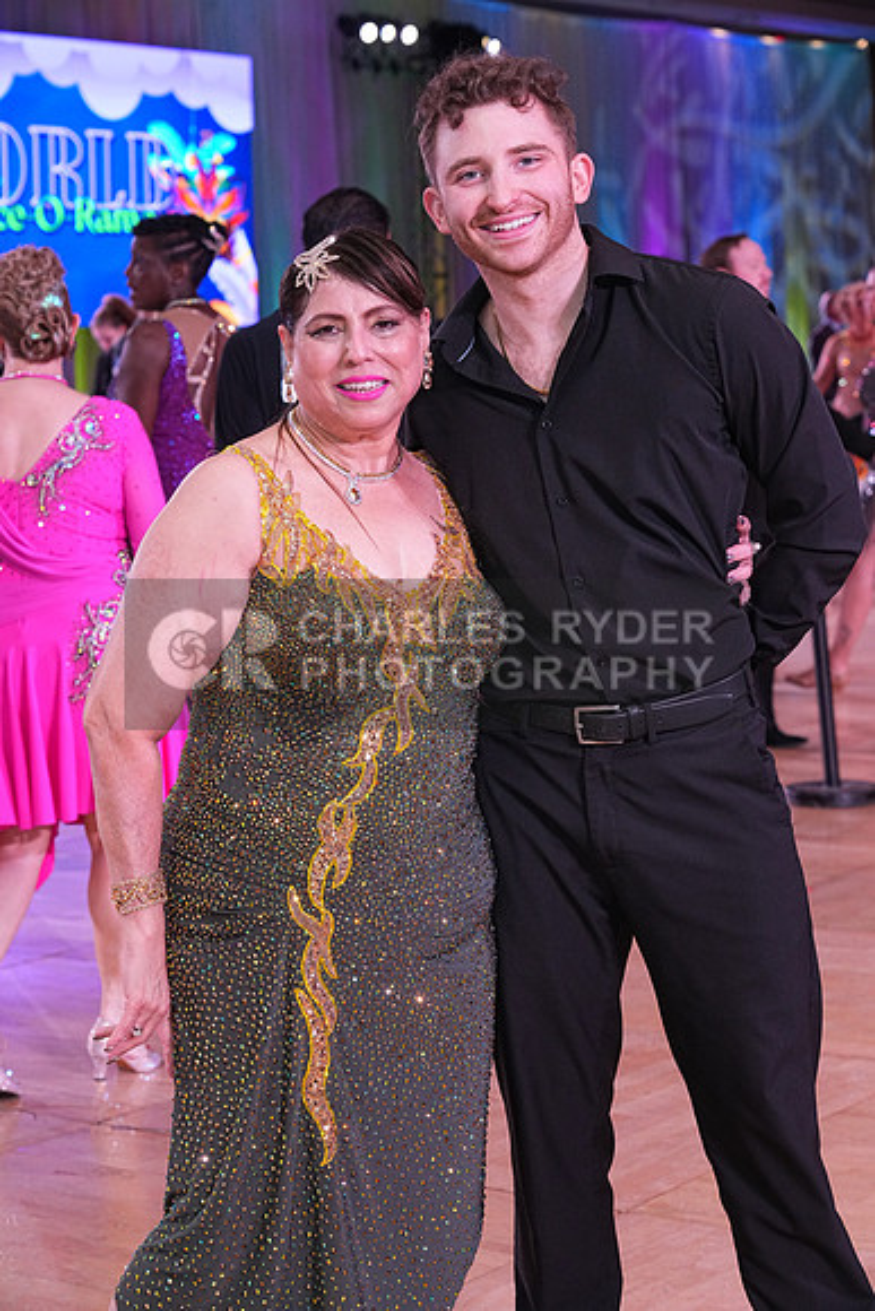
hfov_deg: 16.9
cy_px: 656
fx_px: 2951
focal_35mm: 81
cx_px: 438
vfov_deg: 25.1
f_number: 7.1
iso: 2500
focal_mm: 81
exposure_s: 1/250
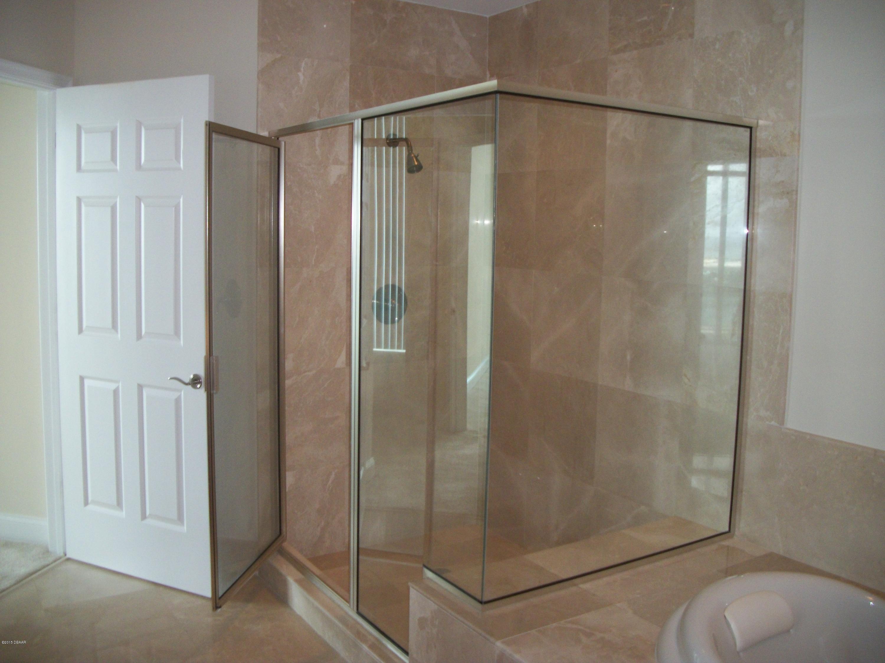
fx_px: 818
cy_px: 332
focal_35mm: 32
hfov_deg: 56.8
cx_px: 442
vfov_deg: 44.2
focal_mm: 5.7
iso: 160
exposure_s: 1/60
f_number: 2.9
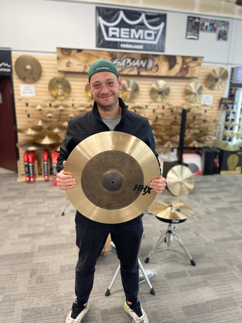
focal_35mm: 26
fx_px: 242
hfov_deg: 53.1
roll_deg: -0.2
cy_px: 162
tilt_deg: -15.0
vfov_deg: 67.3
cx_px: 121
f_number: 1.6
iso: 200
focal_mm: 5.1
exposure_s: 1/60
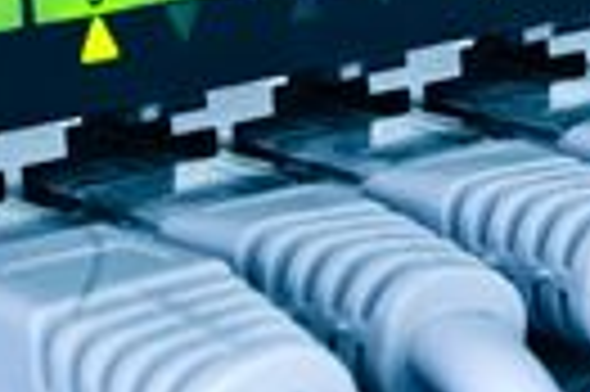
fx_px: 3372
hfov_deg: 10.0
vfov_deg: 6.6
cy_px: -77
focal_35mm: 206
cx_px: 518
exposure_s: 15
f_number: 16
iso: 200
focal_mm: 40
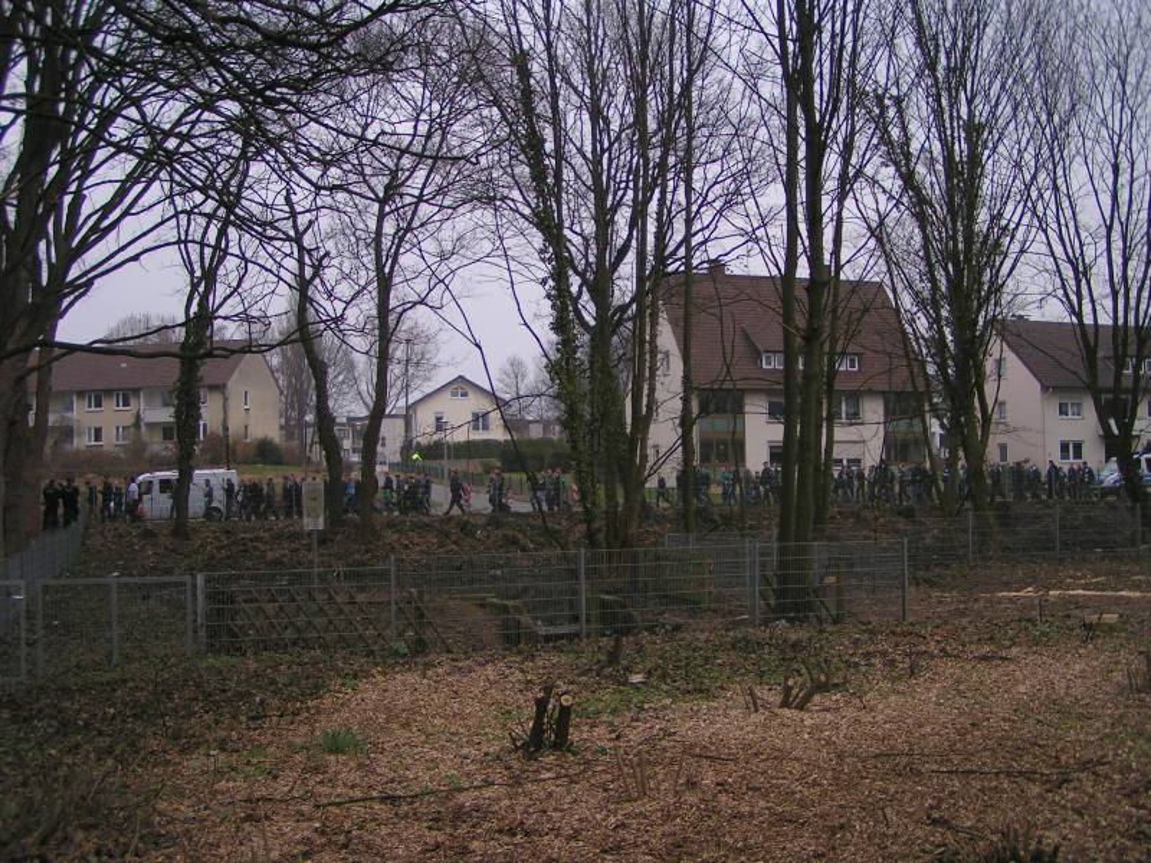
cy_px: 432
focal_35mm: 38
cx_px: 576
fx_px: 1264
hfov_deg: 49.0
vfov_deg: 37.7
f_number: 2.8
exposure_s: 1/640
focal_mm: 5.8
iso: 50
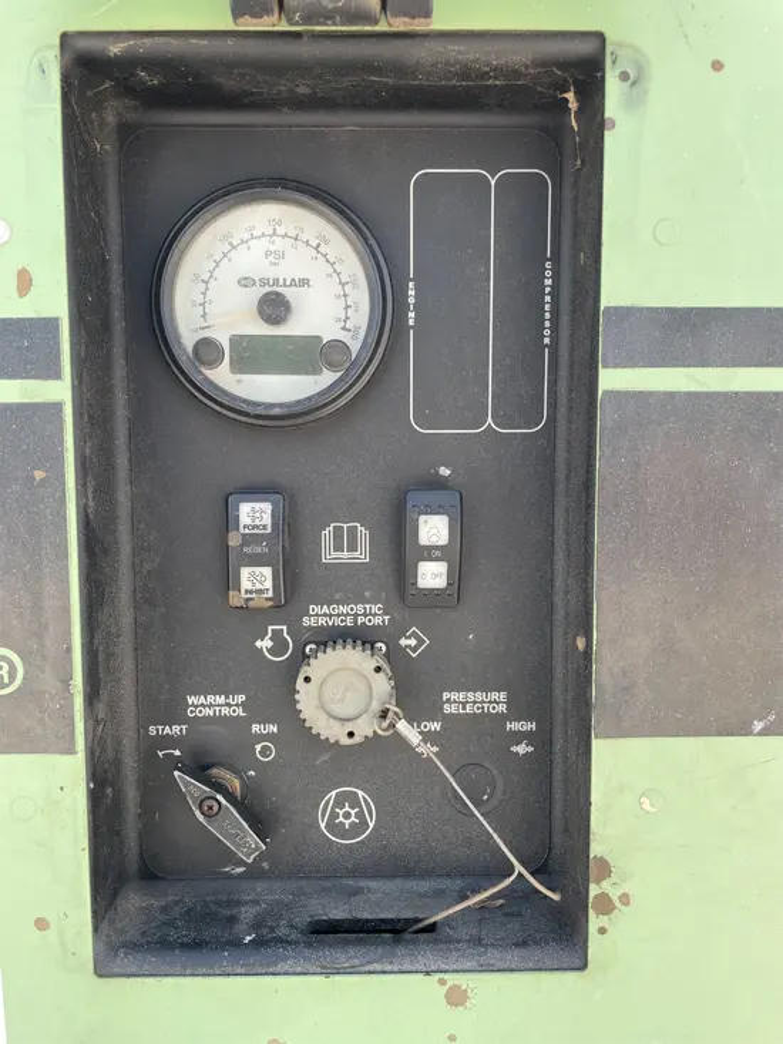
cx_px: 392
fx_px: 784
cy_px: 522
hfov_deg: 53.1
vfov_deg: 67.3
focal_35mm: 26
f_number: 1.6
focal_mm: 4.2
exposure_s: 1/447
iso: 32
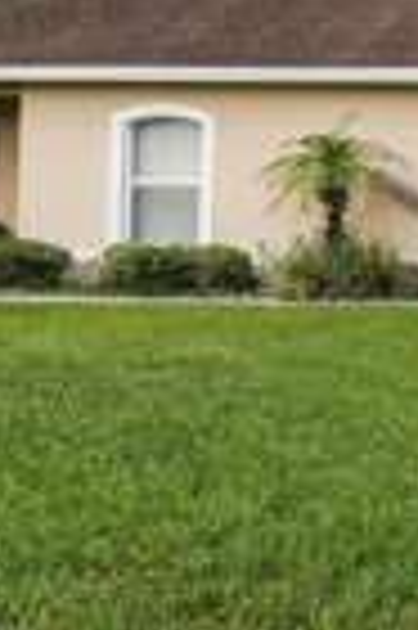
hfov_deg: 17.1
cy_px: 128
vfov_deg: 27.6
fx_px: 1257
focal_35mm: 72
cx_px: 620
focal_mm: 21
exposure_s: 1/160
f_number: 11
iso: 250
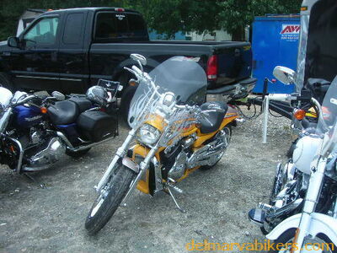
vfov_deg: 37.7
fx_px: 370
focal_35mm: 38
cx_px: 168
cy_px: 126
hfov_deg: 49.0
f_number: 3.2
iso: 50
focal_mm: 6.3
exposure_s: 1/220
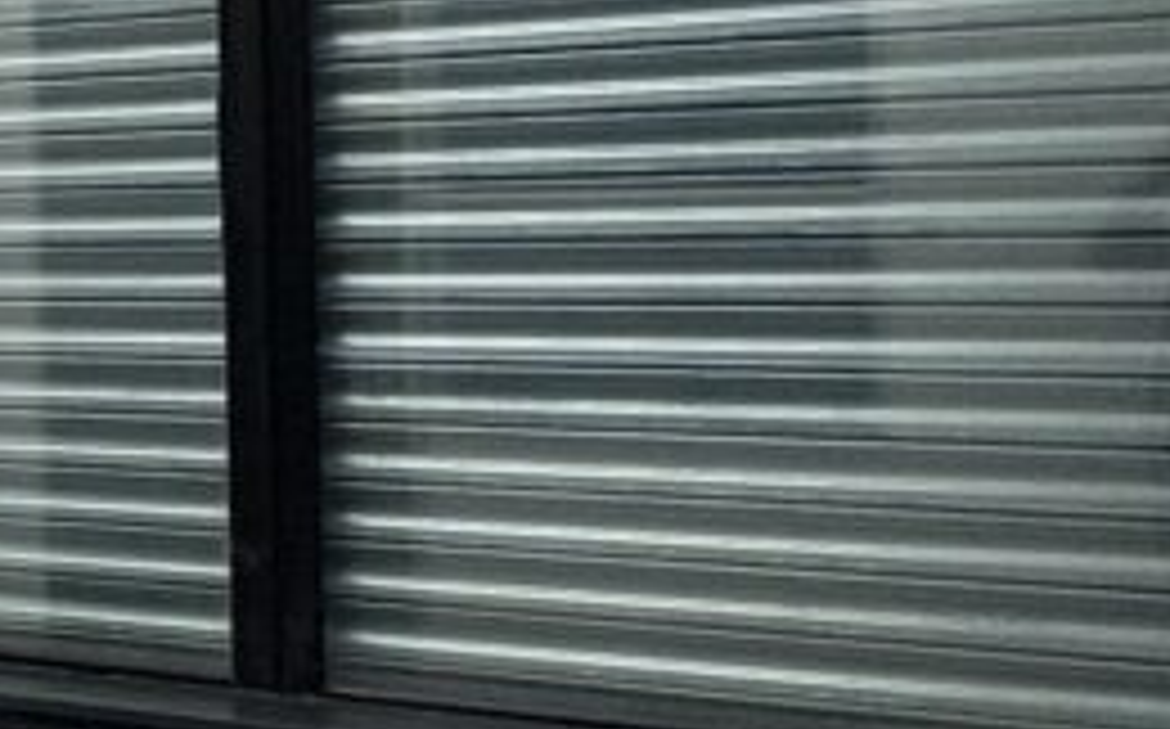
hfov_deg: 18.3
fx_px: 2421
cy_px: 266
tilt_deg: -1.1
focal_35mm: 76
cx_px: -1156
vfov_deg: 17.1
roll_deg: +2.2
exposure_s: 1/100
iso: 125
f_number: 2.2
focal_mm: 2.22
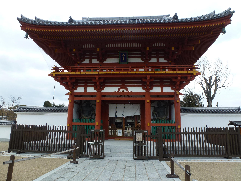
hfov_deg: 71.6
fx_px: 167
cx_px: 120
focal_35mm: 24
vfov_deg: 56.8
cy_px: 90
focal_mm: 4.3
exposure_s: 1/320
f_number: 4
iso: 100
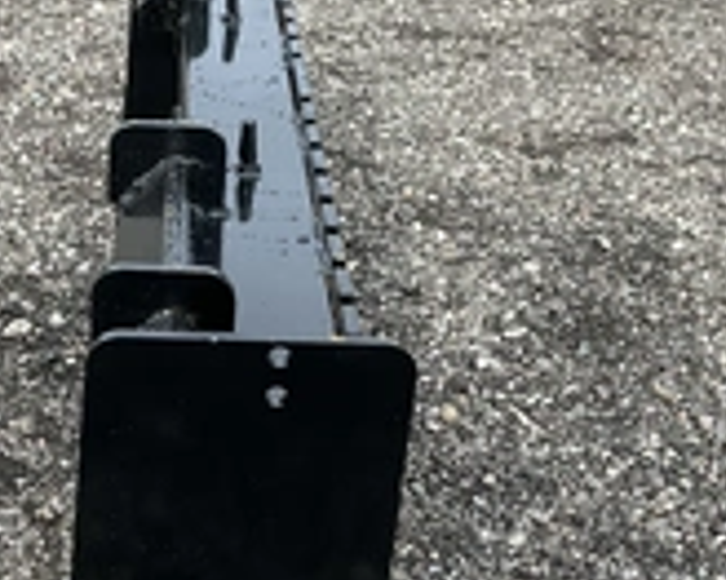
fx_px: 1482
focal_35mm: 69
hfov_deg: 27.3
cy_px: 429
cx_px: 208
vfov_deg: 22.0
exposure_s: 1/491
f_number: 1.8
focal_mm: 3
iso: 25
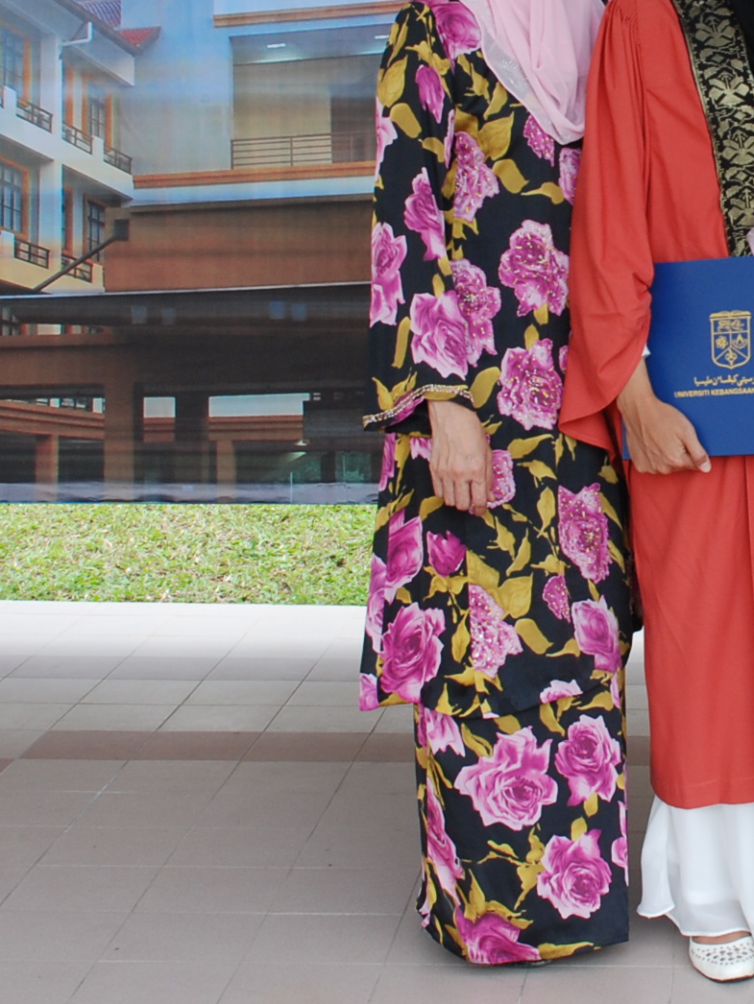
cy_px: 267
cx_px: 785
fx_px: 2555
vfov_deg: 22.1
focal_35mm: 88
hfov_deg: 16.4
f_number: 8
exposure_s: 1/60
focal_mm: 22
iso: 200
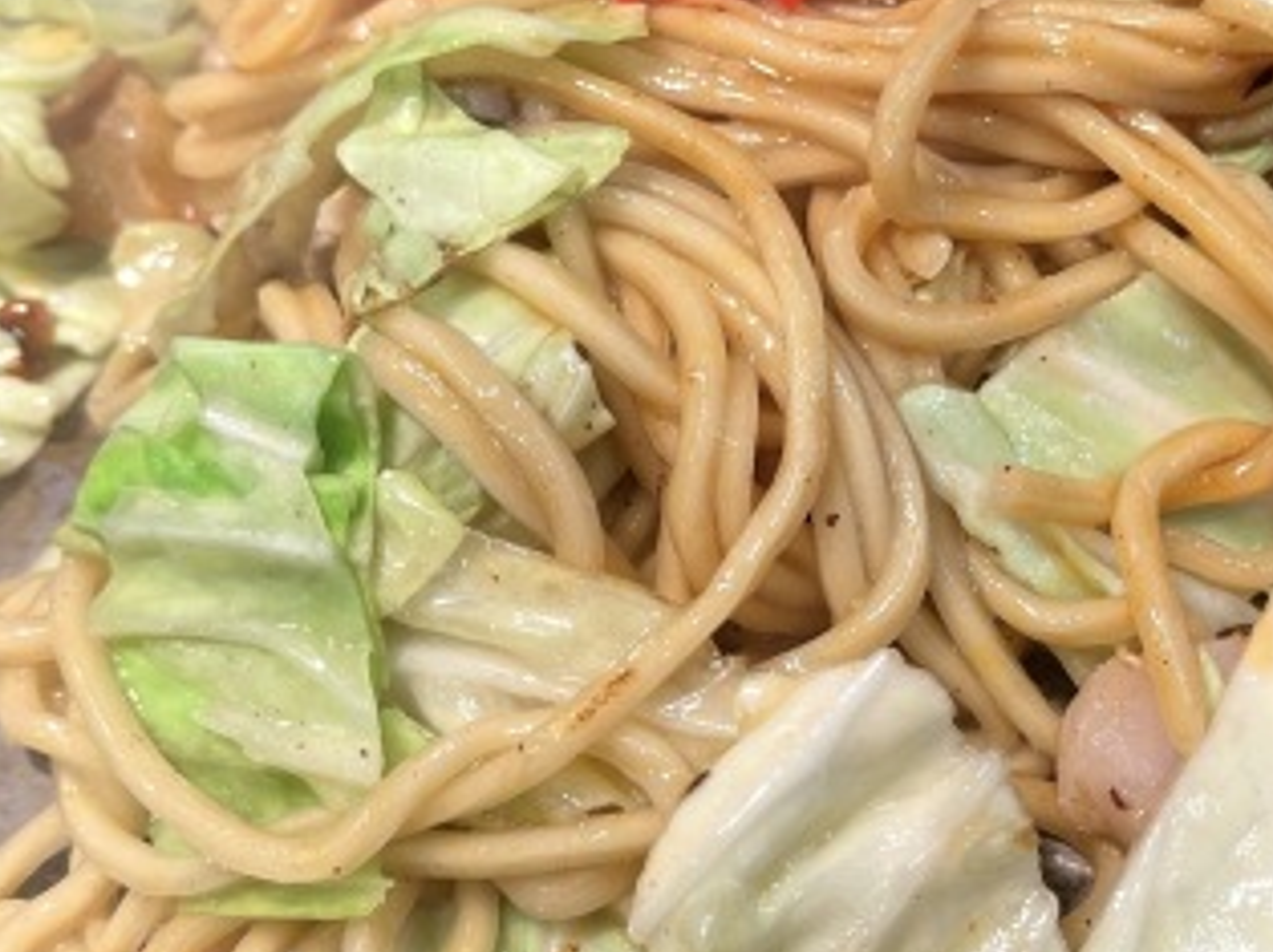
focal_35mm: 53
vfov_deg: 27.4
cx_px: 835
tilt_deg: -46.5
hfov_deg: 35.9
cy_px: 332
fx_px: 1948
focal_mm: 5.1
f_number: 1.6
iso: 80
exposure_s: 1/120
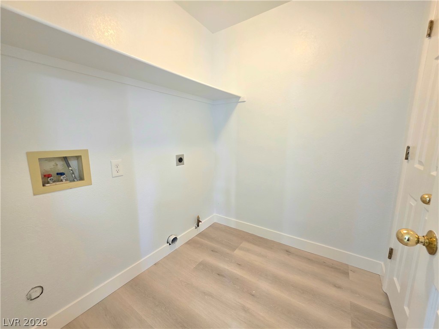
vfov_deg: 89.9
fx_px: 165
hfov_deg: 106.2
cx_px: 220
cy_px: 164
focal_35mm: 13
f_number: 1.9
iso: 320
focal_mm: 2.2
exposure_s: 1/60.2
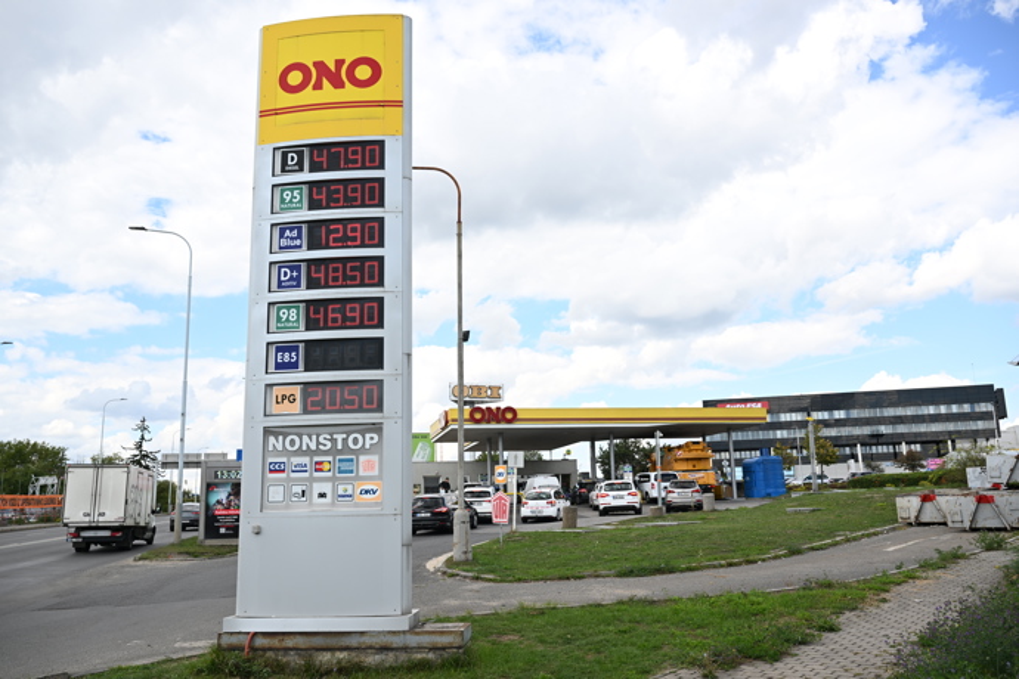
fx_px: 849
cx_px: 510
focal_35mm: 30
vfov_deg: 43.6
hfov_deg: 61.9
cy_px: 340
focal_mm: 30
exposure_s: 1/250
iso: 125
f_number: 6.3
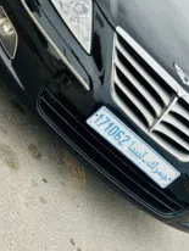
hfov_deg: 15.9
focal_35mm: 93
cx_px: 123
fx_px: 676
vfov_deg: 20.7
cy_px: 37
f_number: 1.78
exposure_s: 1/608
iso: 80
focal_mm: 6.86
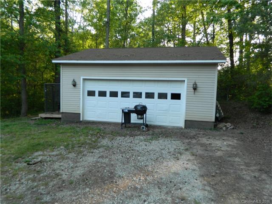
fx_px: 196
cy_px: 102
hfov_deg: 69.4
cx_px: 136
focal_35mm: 25
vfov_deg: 54.9
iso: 80
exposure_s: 1/40
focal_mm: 4.5
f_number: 3.1
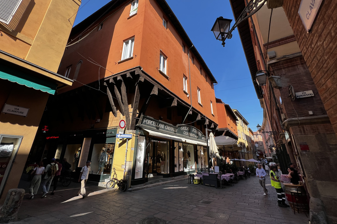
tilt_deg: +20.2
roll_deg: -0.3
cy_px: 105
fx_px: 131
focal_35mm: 14
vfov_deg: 81.1
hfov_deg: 104.2
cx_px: 167
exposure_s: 1/821
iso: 32
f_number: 1.8
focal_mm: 1.57
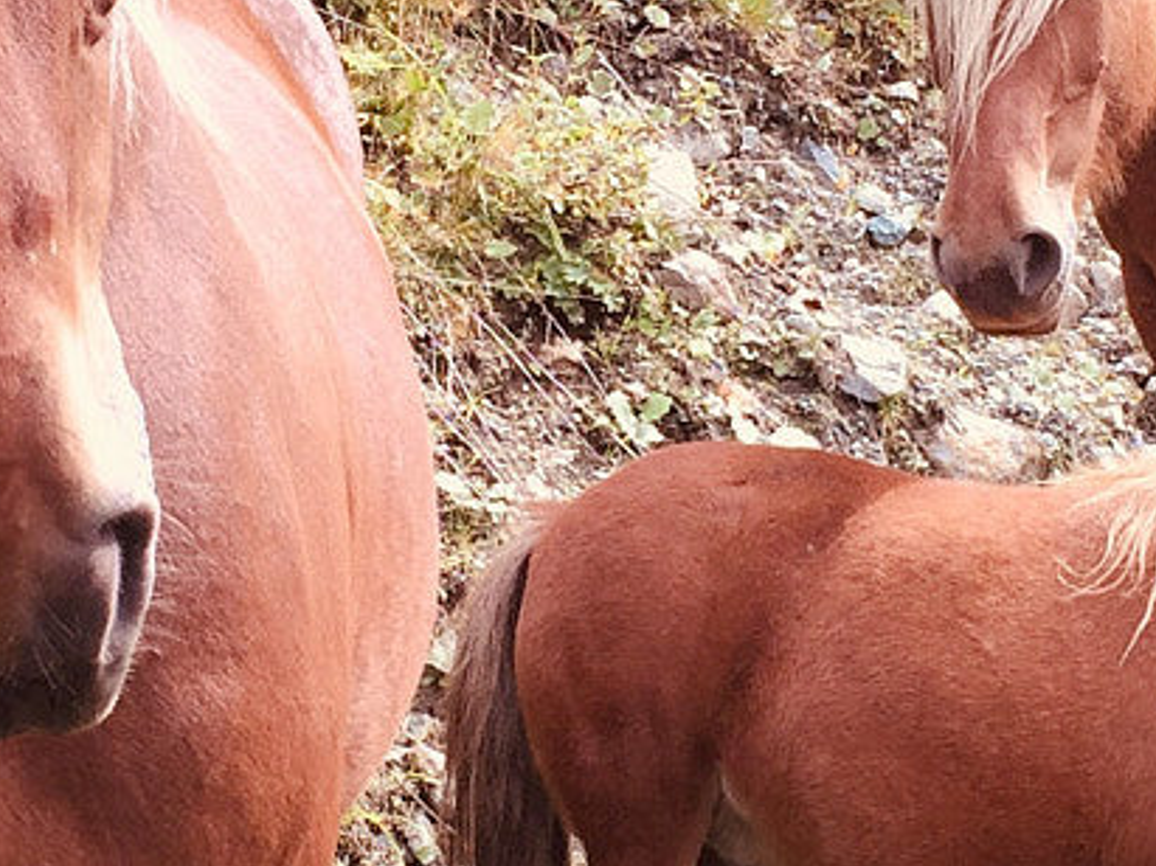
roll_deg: +1.7
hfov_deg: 17.4
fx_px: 3773
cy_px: 419
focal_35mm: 113
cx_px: 608
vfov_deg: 13.1
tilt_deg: -1.5
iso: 32
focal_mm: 4.15
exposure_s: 1/514
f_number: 2.2
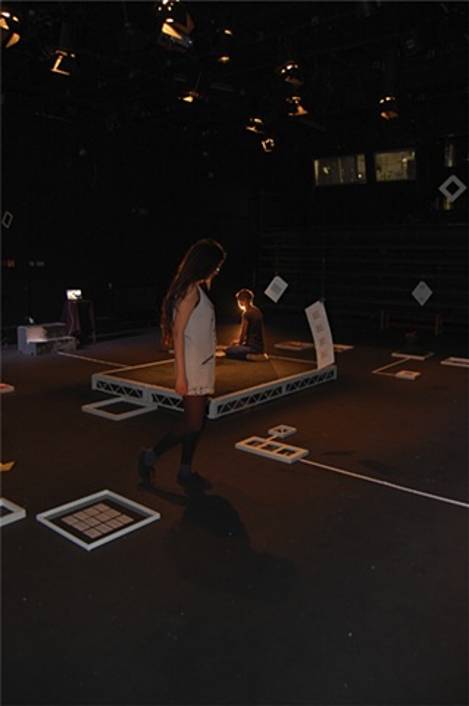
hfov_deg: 47.8
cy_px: 353
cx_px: 234
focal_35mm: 27
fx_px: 529
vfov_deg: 67.4
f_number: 3.5
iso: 200
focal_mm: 18
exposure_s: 1/13
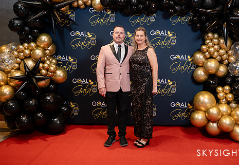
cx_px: 129
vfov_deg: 35.7
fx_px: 255
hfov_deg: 50.2
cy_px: 66
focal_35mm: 38
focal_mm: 28
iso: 1000
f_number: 2.8
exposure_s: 1/160
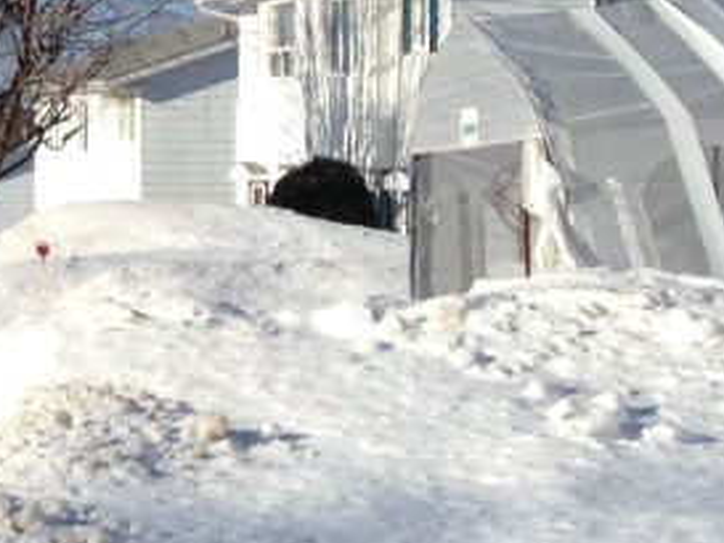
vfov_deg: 8.5
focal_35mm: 174
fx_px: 3641
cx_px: -697
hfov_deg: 10.5
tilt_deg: -0.5
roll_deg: +0.2
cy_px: 130
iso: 50
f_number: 2.4
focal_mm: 4.12
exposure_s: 1/2710
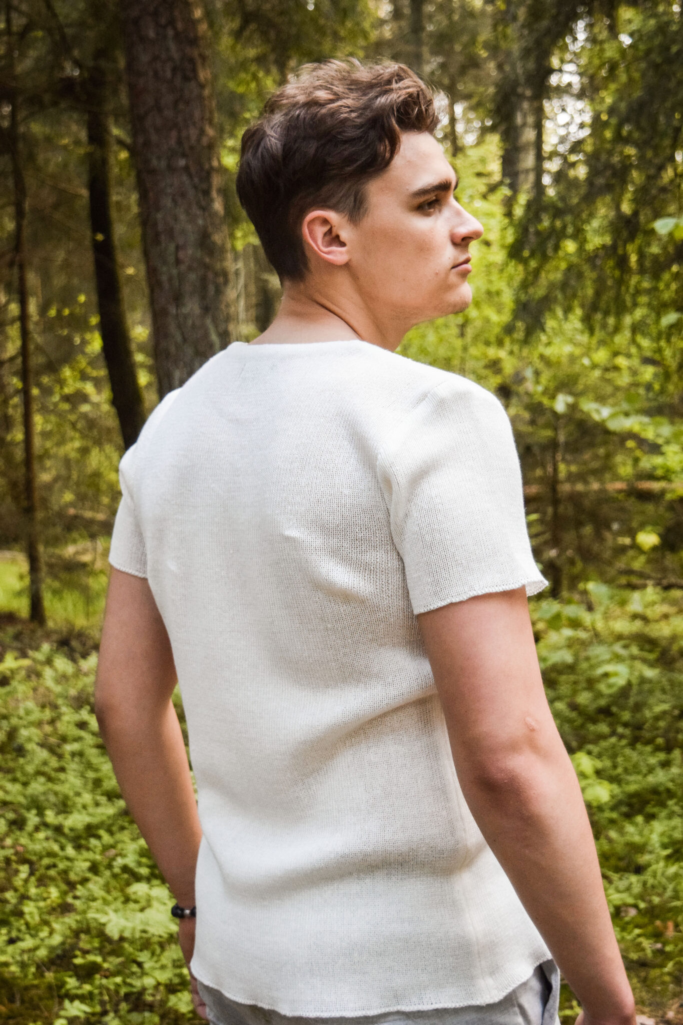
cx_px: 342
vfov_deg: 36.9
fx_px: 1537
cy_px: 512
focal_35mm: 54
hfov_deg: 25.1
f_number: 4.8
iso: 1600
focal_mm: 36
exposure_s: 1/500
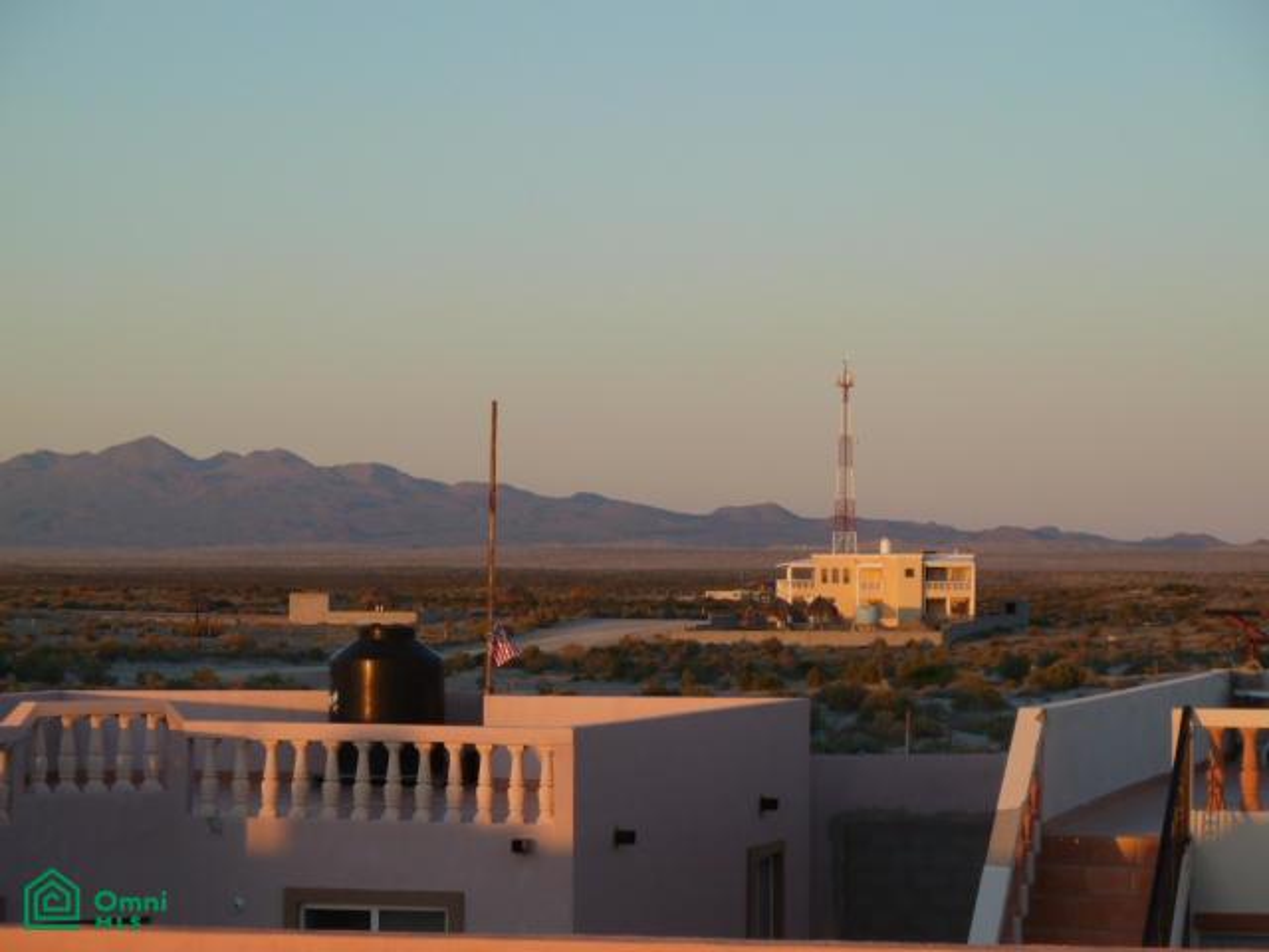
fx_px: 4362
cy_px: 476
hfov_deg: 16.6
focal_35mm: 119
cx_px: 634
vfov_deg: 12.5
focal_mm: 19.5
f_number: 4.4
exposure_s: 1/125
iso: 80
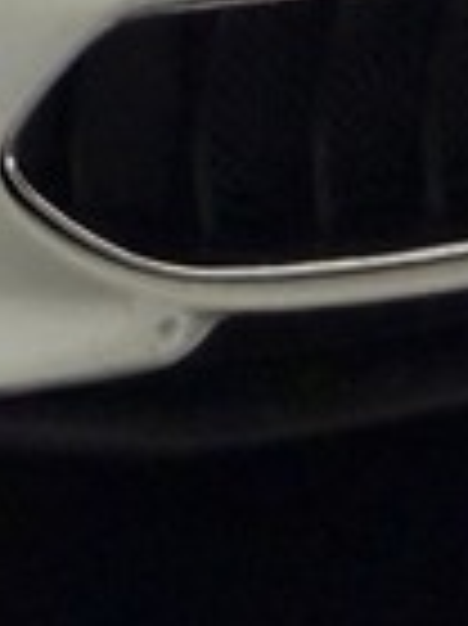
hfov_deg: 10.9
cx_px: 94
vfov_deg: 13.4
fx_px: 2437
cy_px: -430
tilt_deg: -10.6
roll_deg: -0.4
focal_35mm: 135
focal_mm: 2.22
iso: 320
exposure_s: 1/120
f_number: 2.2
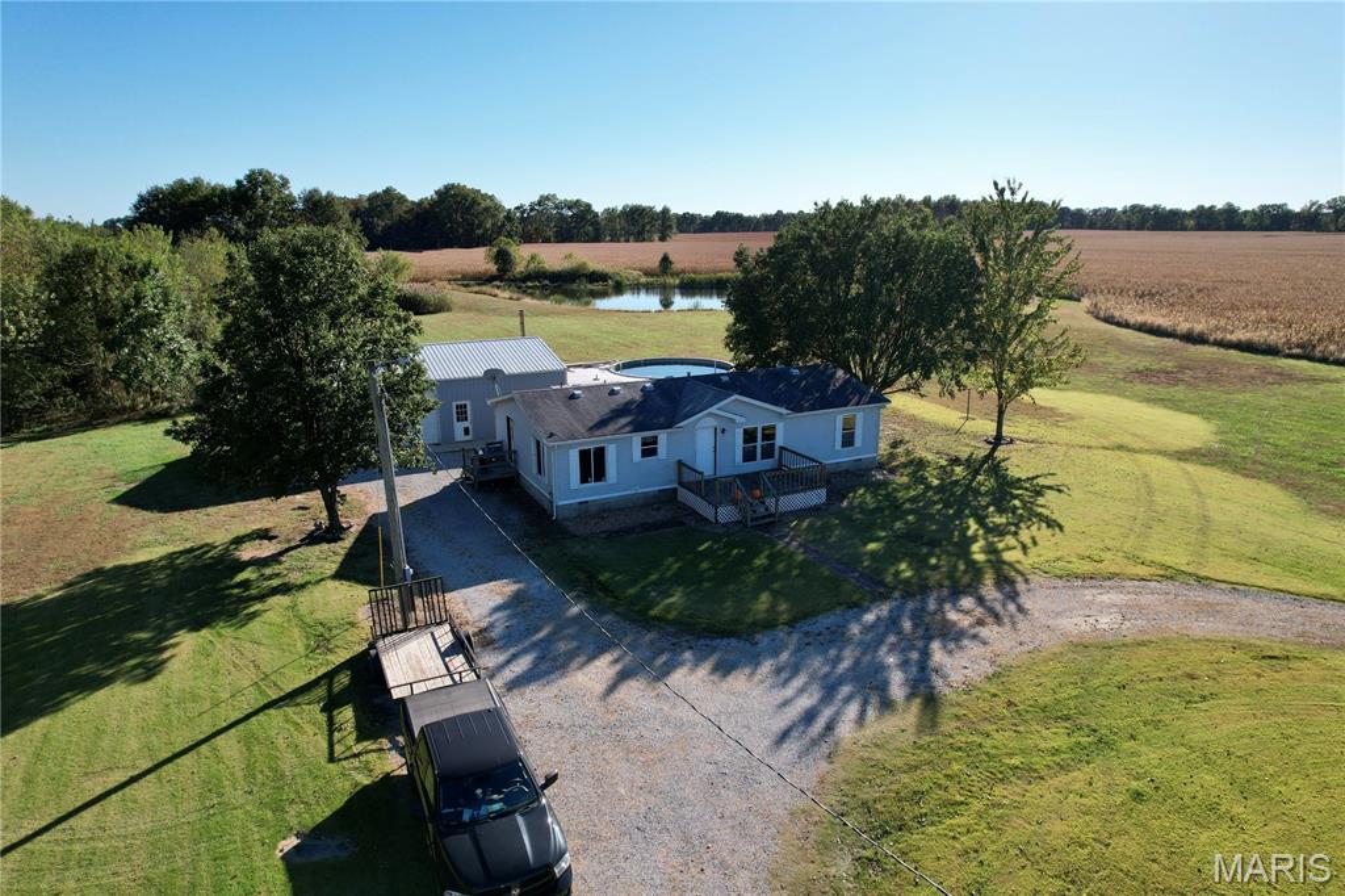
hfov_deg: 78.6
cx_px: 672
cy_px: 448
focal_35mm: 22
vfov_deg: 57.2
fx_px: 822
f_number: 2.8
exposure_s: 1/1600
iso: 100
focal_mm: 8.38
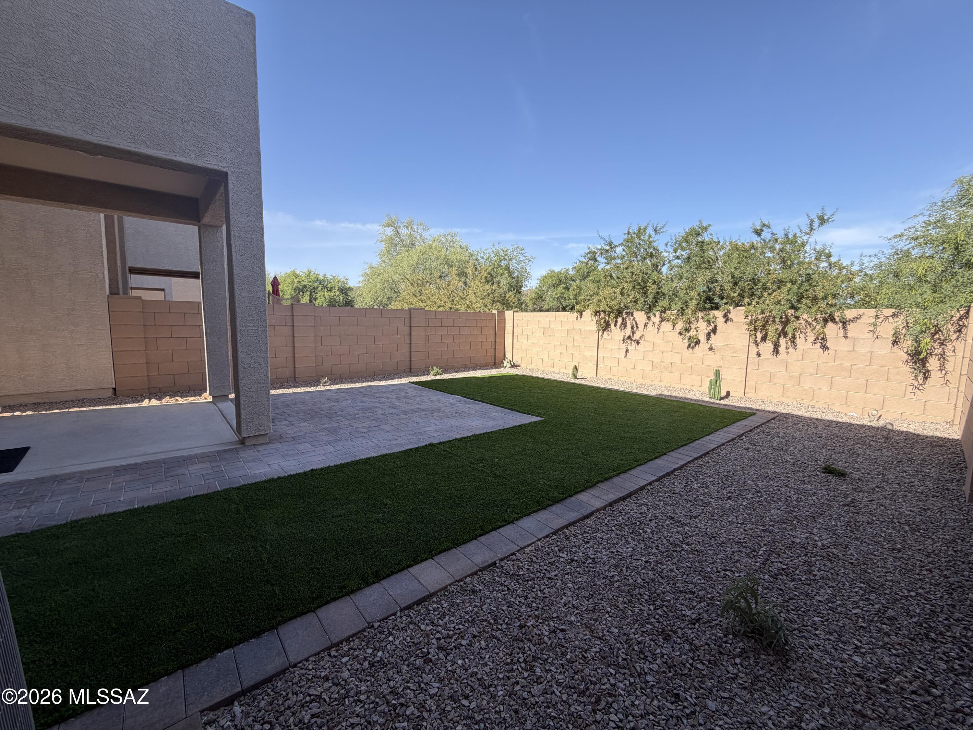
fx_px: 394
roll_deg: -0.9
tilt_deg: -5.7
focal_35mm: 14
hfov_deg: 102.1
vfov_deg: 85.7
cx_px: 486
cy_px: 365
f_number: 2.2
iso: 32
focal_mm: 2.22
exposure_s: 1/770
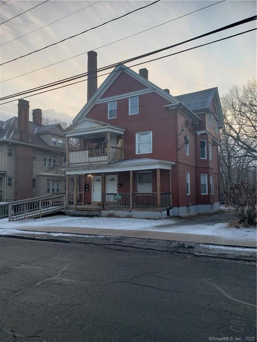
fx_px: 257
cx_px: 128
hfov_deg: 53.1
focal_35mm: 26
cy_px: 171
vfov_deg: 67.3
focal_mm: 4.3
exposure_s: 1/246
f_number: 2.4
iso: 50
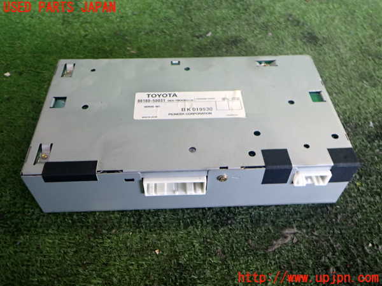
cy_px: 143
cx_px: 191
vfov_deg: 46.8
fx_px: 331
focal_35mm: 30
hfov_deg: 60.0
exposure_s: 1/60
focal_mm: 5.4
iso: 250
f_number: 2.3
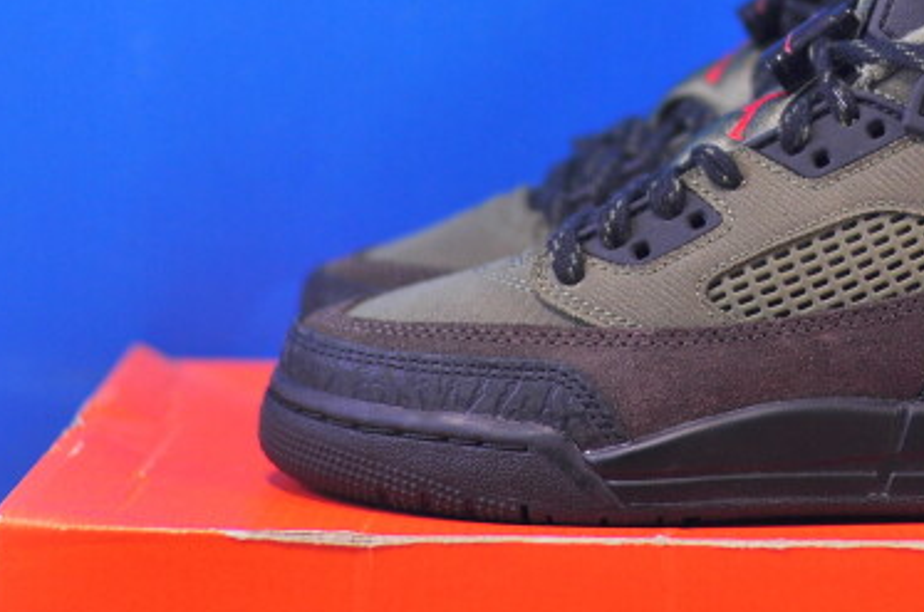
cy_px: -1
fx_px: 4124
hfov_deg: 12.7
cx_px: 800
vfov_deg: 8.4
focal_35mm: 161
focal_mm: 50
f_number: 2.2
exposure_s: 1/320
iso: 250
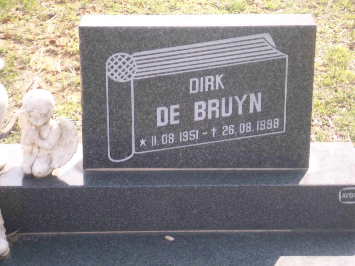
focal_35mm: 114
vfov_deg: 13.0
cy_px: 133
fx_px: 1170
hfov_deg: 17.3
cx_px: 178
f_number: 4.4
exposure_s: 1/125
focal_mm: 18.9
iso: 100
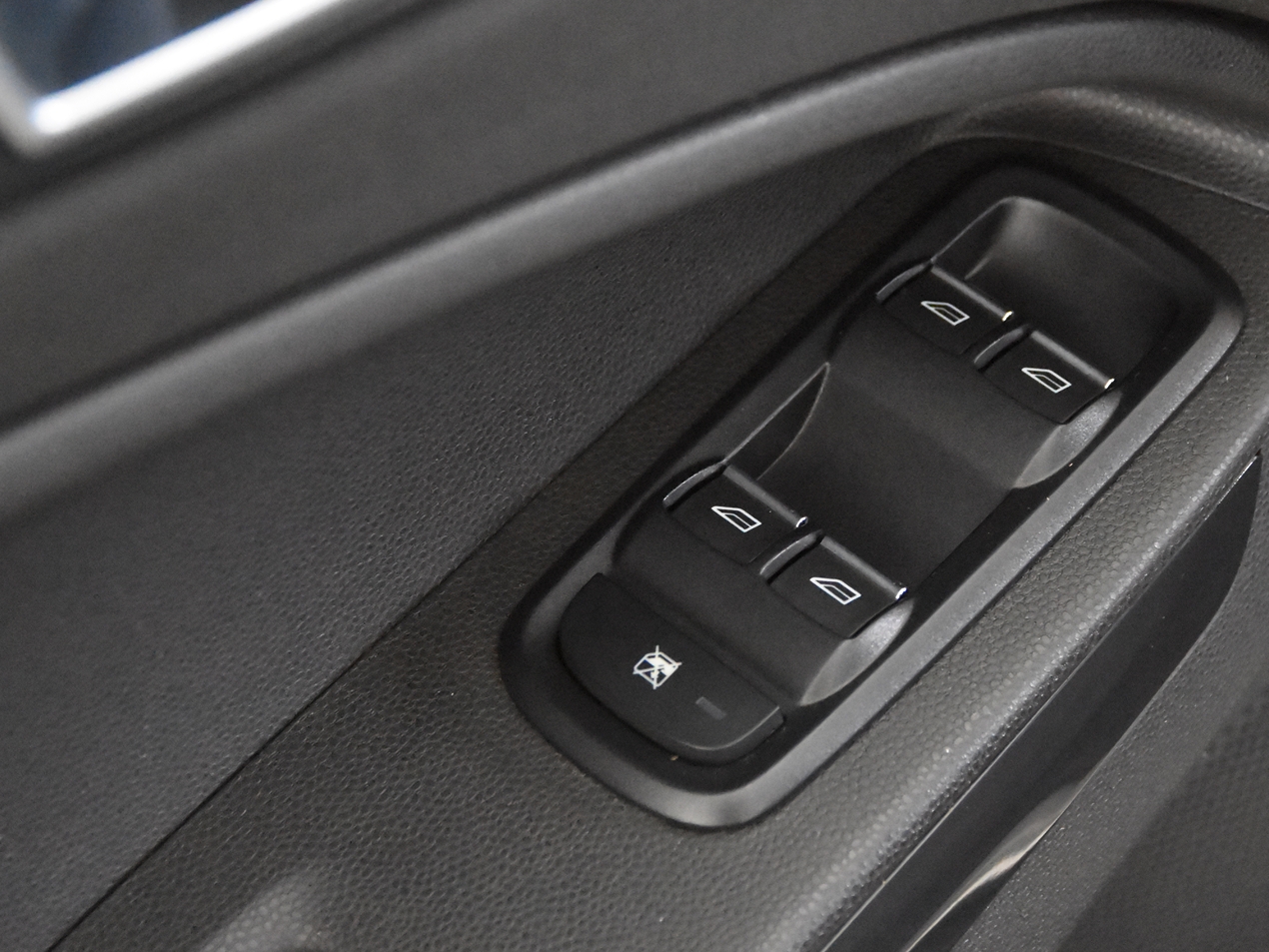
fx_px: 3997
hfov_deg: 18.0
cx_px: 875
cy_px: 395
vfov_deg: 13.6
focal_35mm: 109
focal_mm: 50
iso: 12800
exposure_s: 1/50
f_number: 3.8
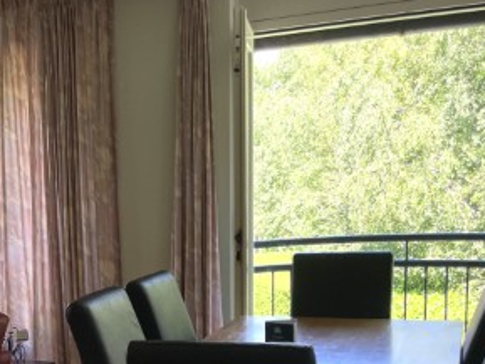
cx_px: 14
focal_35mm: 60
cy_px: 329
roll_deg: +2.9
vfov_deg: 23.8
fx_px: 841
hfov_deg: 30.2
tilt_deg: -9.9
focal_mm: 4.2
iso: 32
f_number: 1.6
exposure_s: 1/363
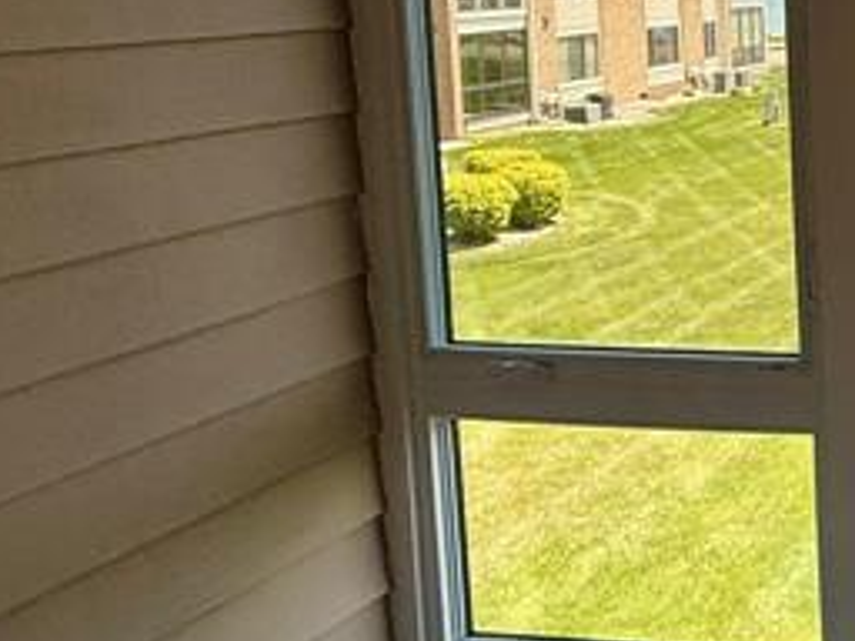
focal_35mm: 56
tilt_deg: -4.9
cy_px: 87
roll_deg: +0.9
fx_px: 1383
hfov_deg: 27.2
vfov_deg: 25.4
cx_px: 1186
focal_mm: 2.22
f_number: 2.2
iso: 50
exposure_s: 1/779
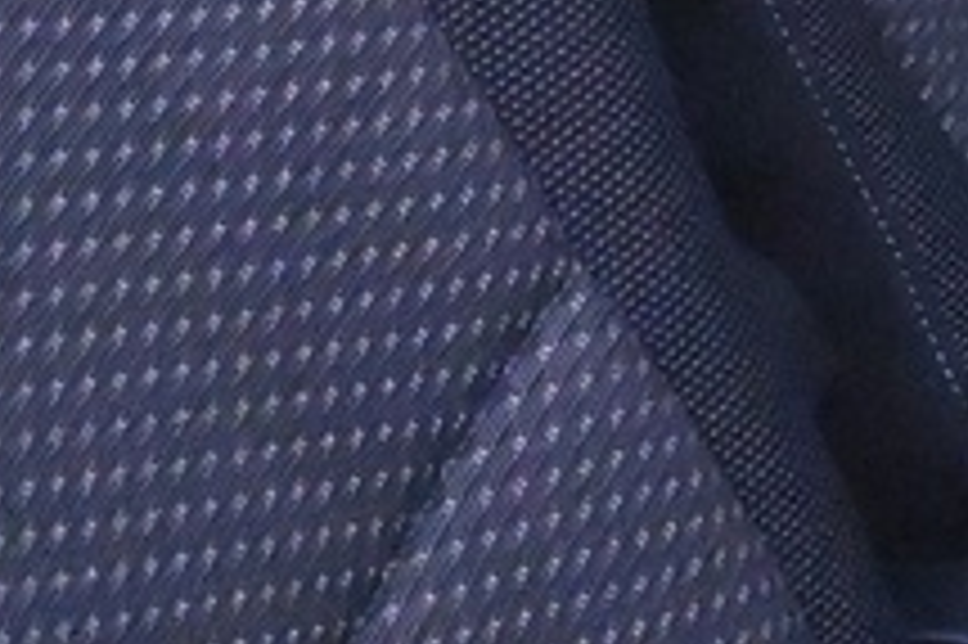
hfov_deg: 10.3
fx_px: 4863
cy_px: -779
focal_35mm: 181
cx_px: 2067
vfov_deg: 7.2
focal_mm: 16
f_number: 4.5
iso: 12800
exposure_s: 1/25
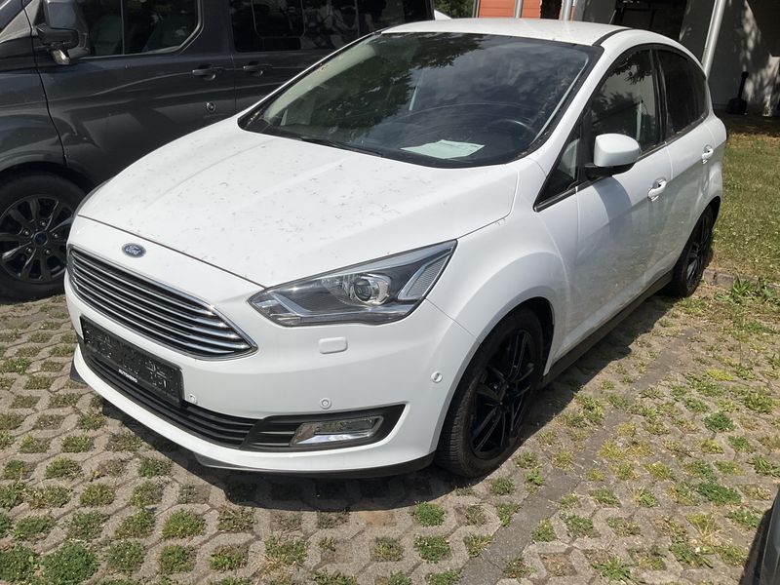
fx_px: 653
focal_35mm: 29
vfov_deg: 48.2
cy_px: 292
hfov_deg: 61.7
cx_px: 390
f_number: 1.8
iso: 25
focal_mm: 3
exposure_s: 1/6536
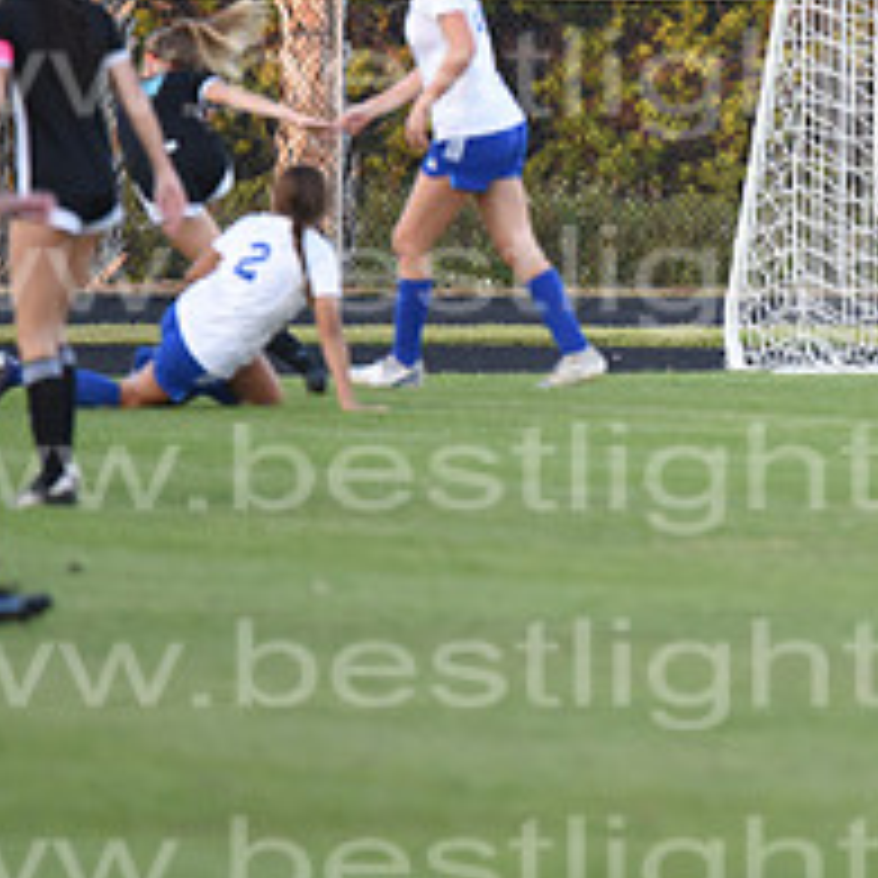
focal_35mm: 759
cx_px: 819
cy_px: 182
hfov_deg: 2.3
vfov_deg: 2.3
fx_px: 21780
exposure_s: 1/800
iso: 1800
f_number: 4
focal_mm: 300
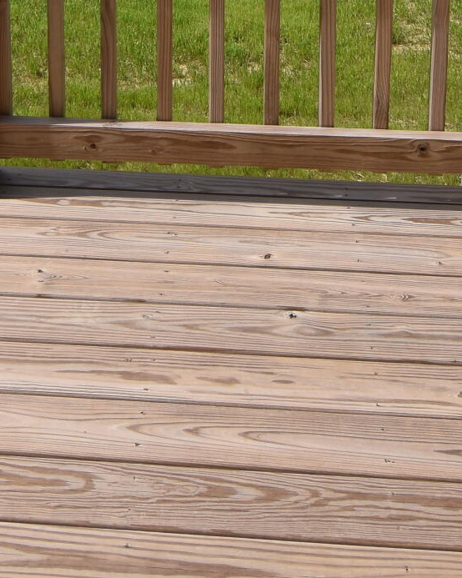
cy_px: -223
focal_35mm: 67
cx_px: 161
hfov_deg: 22.7
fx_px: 1146
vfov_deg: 23.9
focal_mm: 11
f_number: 8
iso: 110
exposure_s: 1/250
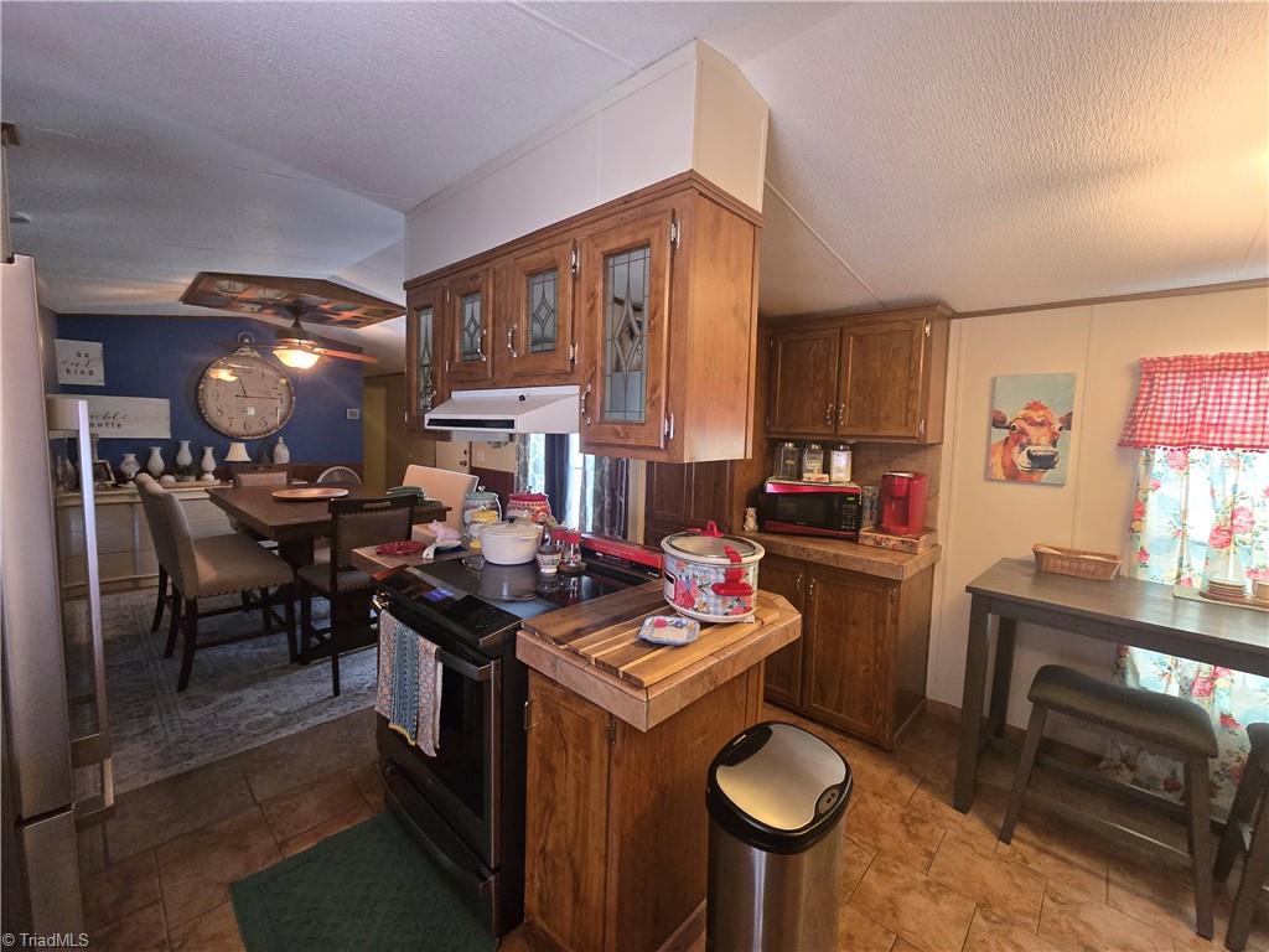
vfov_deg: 89.9
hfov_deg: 106.2
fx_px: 477
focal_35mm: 13
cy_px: 476
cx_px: 634
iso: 640
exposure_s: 1/60
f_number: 2.2
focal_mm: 2.2
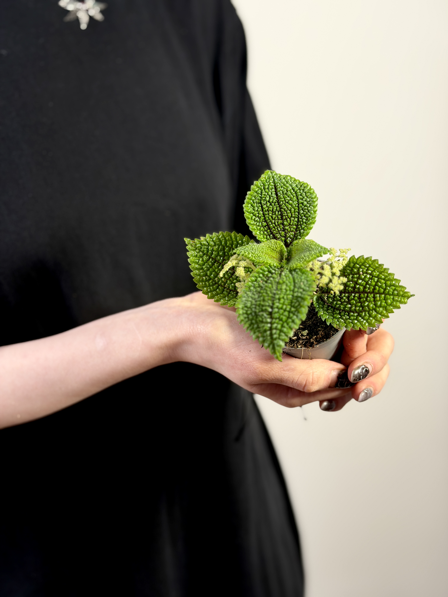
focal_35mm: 48
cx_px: 224
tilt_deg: -14.2
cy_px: 298
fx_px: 828
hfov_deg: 30.3
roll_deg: +0.4
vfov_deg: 39.7
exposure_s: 1/50
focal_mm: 6.76
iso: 50
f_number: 1.78
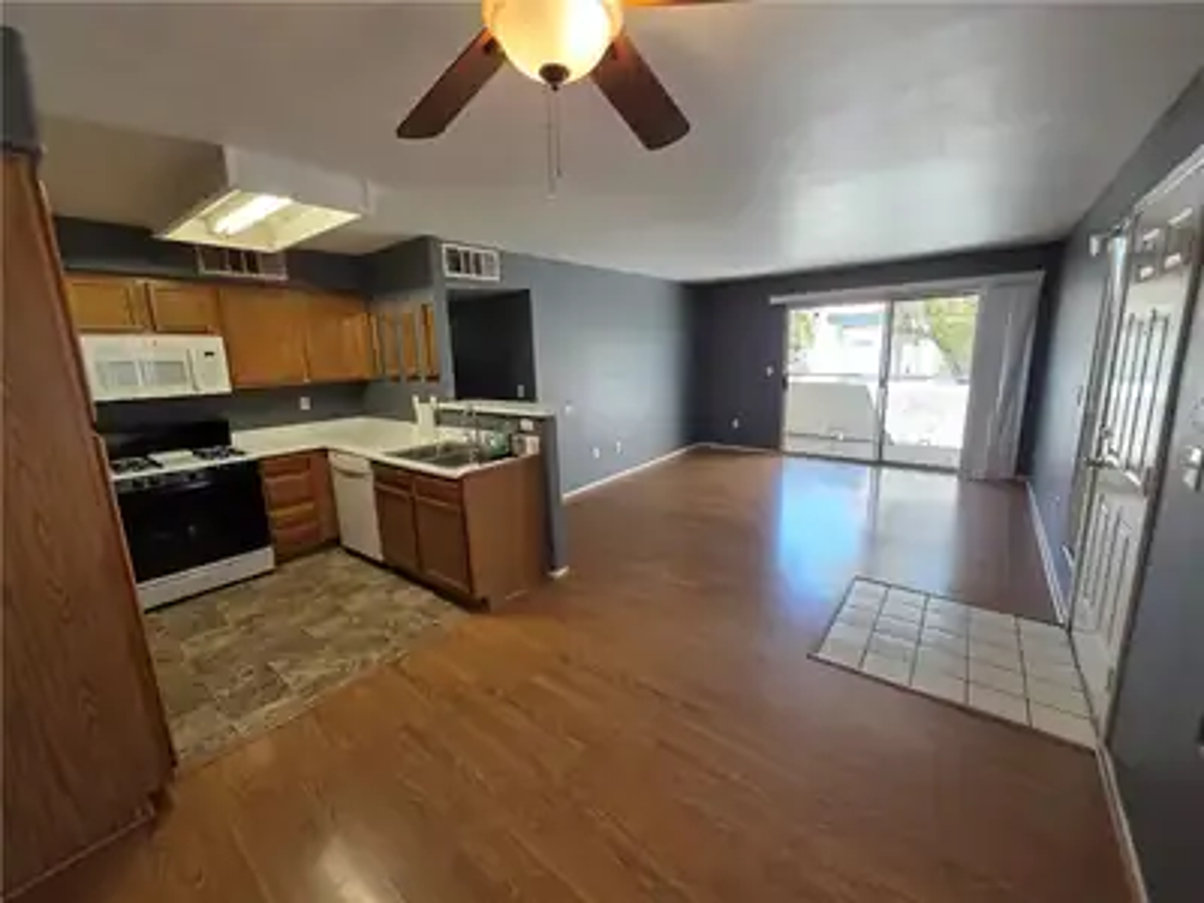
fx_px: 452
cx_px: 602
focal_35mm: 13
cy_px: 452
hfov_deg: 106.2
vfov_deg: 89.9
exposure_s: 1/60
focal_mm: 2.2
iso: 64
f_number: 1.9
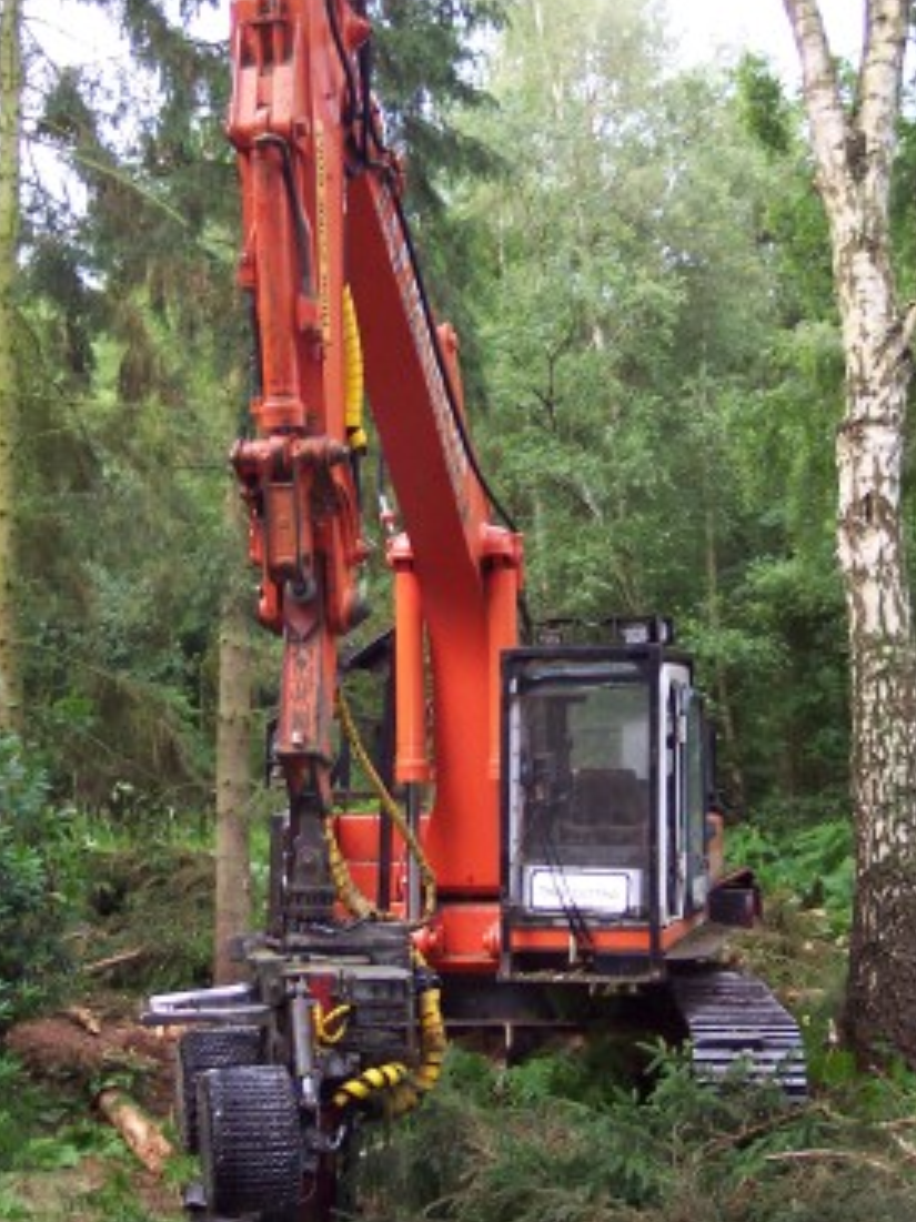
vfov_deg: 36.2
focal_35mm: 53
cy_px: 593
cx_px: 501
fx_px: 1871
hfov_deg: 27.5
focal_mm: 8
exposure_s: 1/30
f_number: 2.8
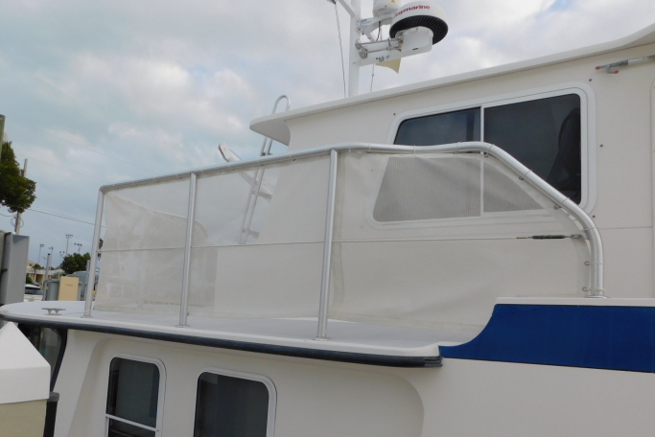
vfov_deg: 46.2
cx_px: 286
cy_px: 262
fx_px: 510
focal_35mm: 28
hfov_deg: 65.2
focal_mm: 4
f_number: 3
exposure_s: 1/640
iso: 125
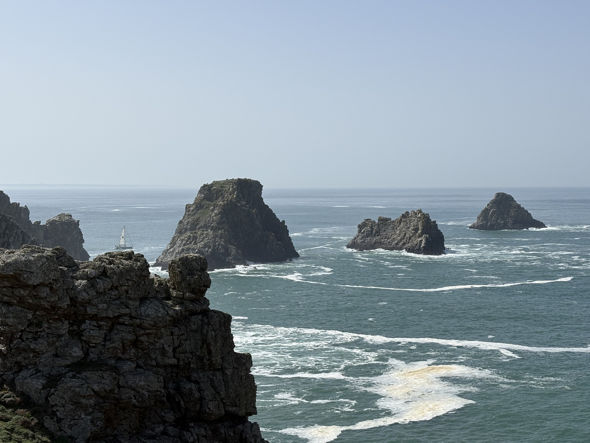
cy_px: 228
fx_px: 1023
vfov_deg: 24.4
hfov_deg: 32.2
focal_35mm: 60
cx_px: 314
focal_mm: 5.96
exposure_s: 1/4630
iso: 25
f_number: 1.6
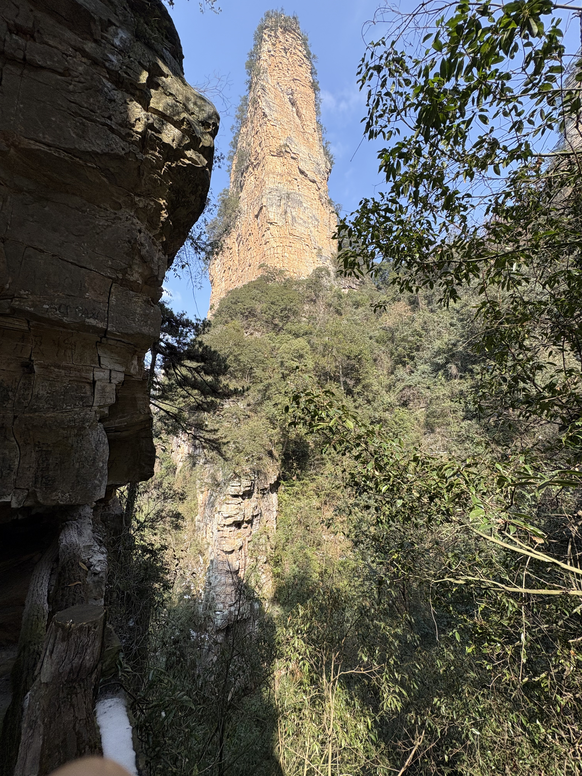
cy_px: 388
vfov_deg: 102.1
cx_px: 291
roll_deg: +0.4
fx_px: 314
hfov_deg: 85.7
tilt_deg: +14.0
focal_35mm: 14
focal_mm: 2.22
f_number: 2.2
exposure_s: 1/541
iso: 40
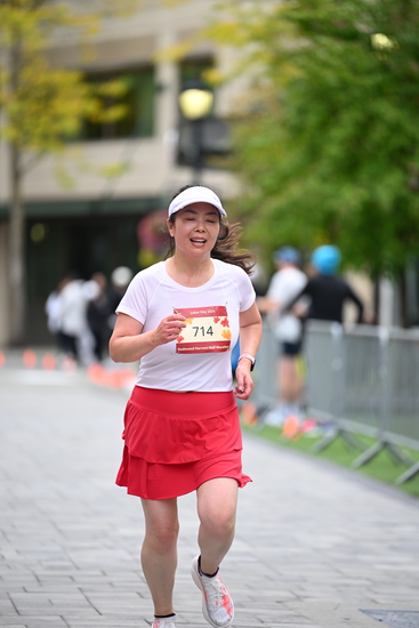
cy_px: 314
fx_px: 3489
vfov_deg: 10.3
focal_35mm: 200
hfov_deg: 6.9
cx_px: 210
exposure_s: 1/2000
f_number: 2.8
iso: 640
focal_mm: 200
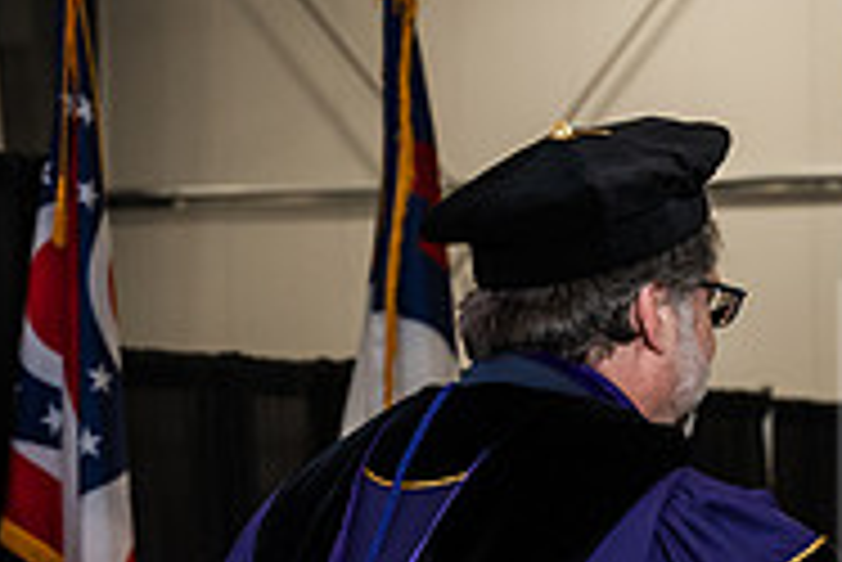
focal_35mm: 217
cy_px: 825
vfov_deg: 6.3
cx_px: 702
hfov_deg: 9.4
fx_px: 5079
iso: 1250
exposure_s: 1/200
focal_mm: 70
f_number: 5
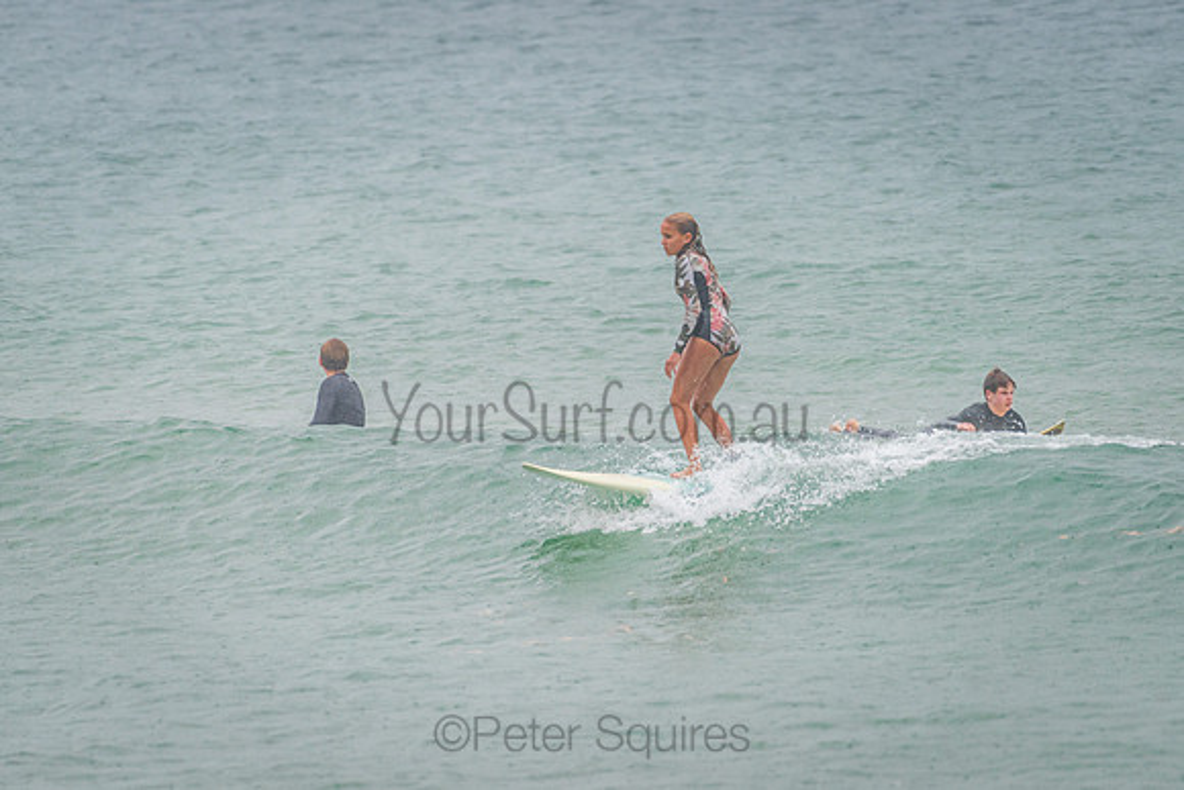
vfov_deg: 2.2
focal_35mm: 625
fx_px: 20559
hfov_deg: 3.3
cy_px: 396
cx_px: 659
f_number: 5.6
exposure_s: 1/320
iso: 400
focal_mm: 500
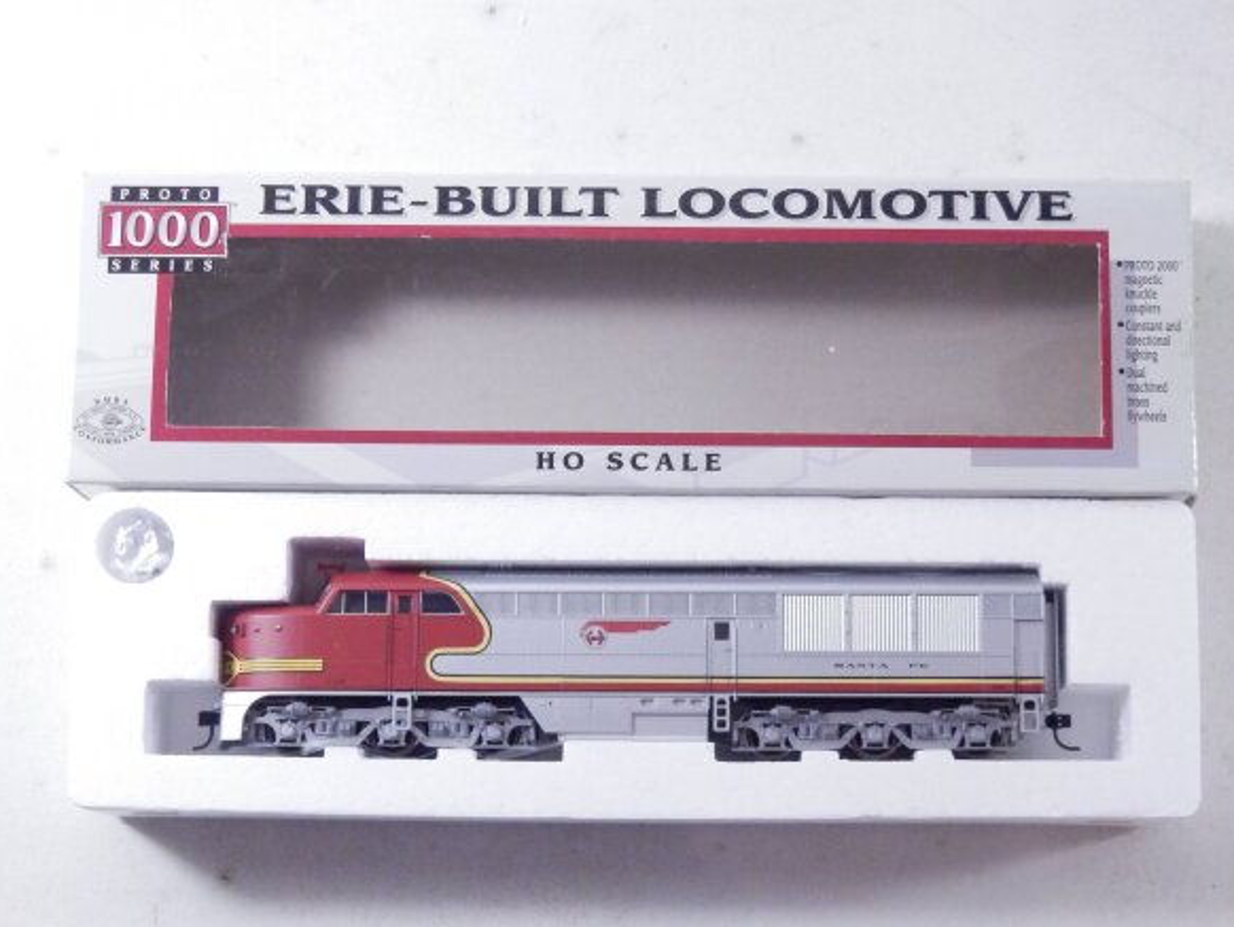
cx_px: 628
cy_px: 460
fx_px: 2425
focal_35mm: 68
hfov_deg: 28.5
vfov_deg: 21.6
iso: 800
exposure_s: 1/160
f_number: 4.4
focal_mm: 11.9
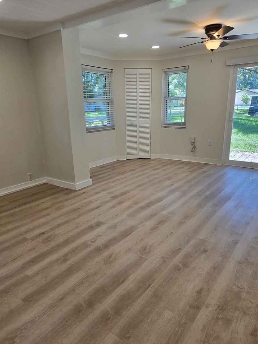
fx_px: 238
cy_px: 178
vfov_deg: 71.6
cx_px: 133
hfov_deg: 56.8
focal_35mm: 24
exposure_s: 1/120
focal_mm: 6.3
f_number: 1.7
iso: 40
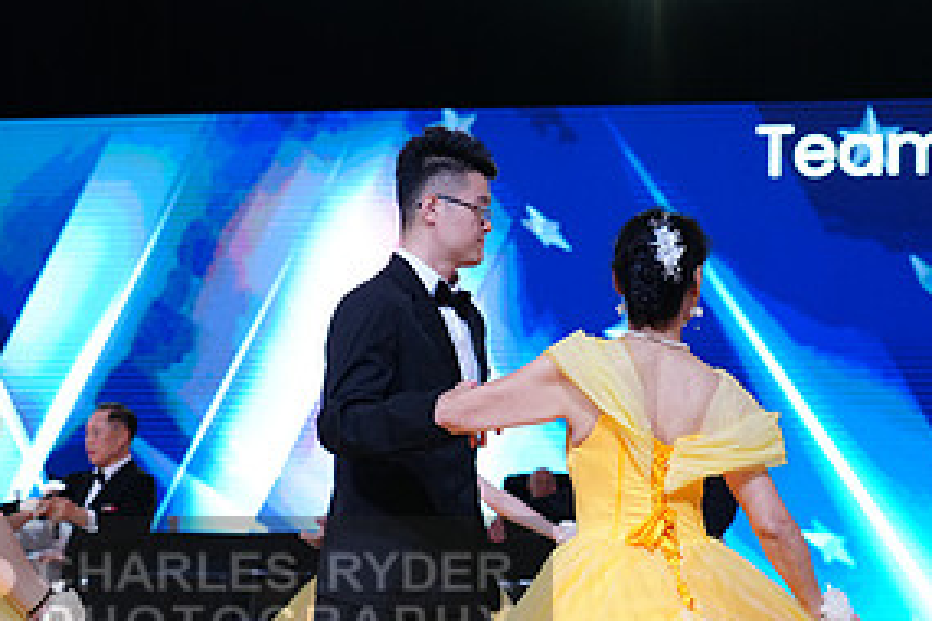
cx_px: 196
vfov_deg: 11.9
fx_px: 2951
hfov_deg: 17.8
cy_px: 603
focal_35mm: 114
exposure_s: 1/500
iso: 1600
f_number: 4
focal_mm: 56
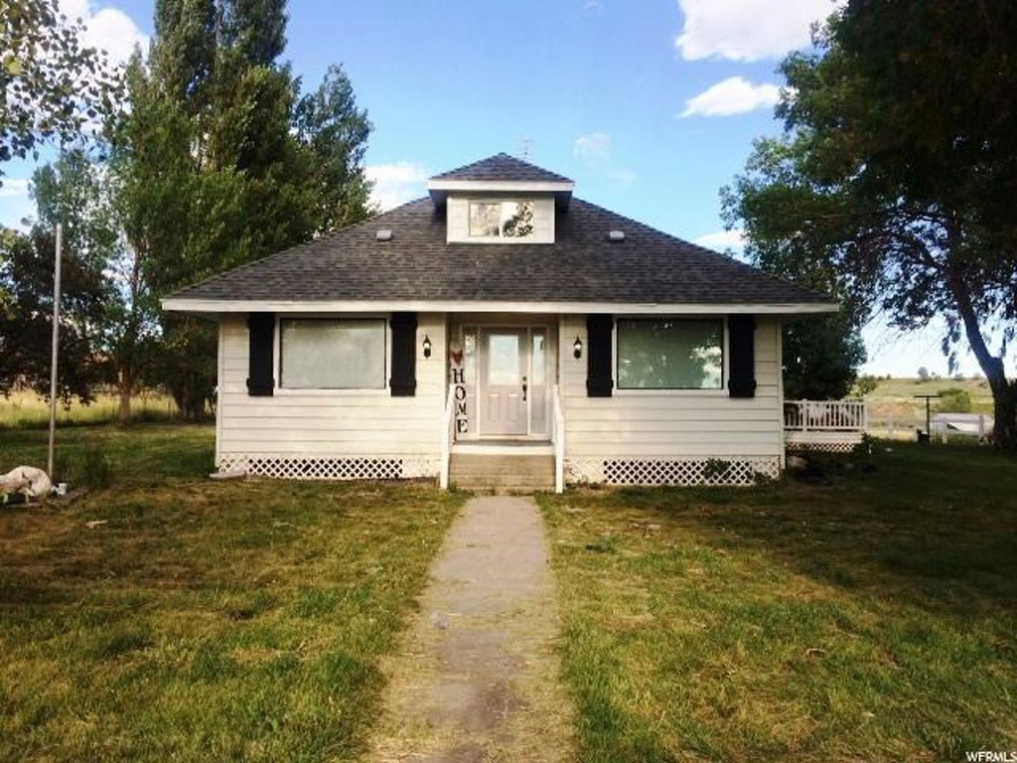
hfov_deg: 61.7
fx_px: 852
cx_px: 508
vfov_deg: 48.2
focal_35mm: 29
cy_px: 382
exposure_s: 1/855
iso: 32
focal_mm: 4.15
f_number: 2.2
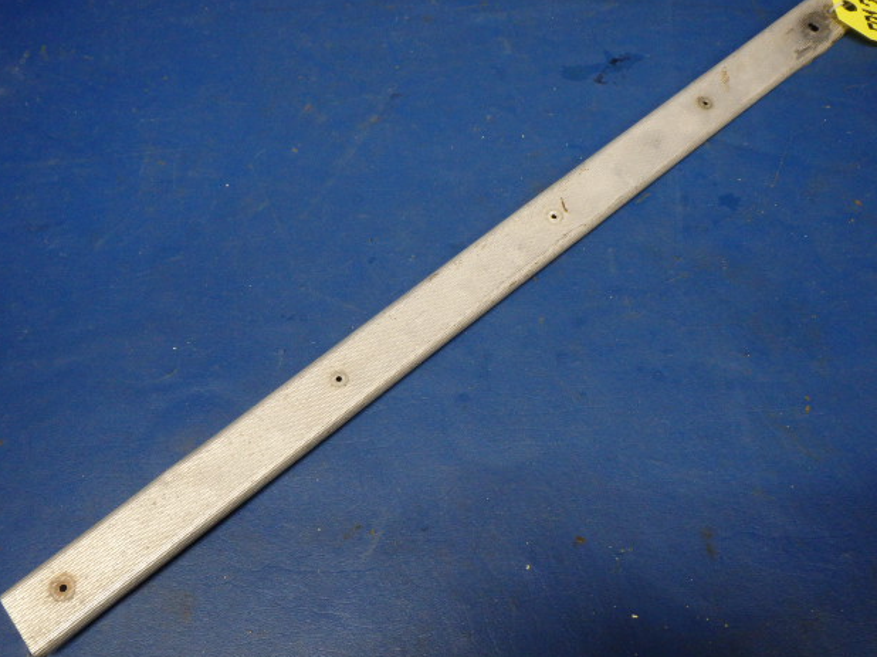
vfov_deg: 48.2
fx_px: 734
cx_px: 434
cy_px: 324
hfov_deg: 61.7
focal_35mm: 29
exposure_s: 1/30
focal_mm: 5
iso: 500
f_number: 3.9
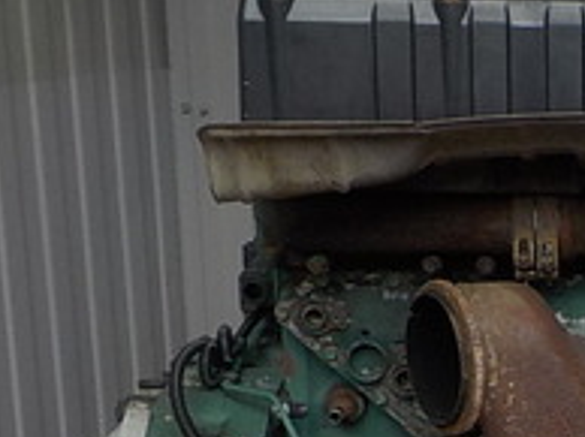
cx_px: 796
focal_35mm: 99
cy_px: 455
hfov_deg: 18.3
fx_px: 1671
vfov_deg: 14.6
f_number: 3.3
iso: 125
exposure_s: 1/160
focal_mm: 4.1
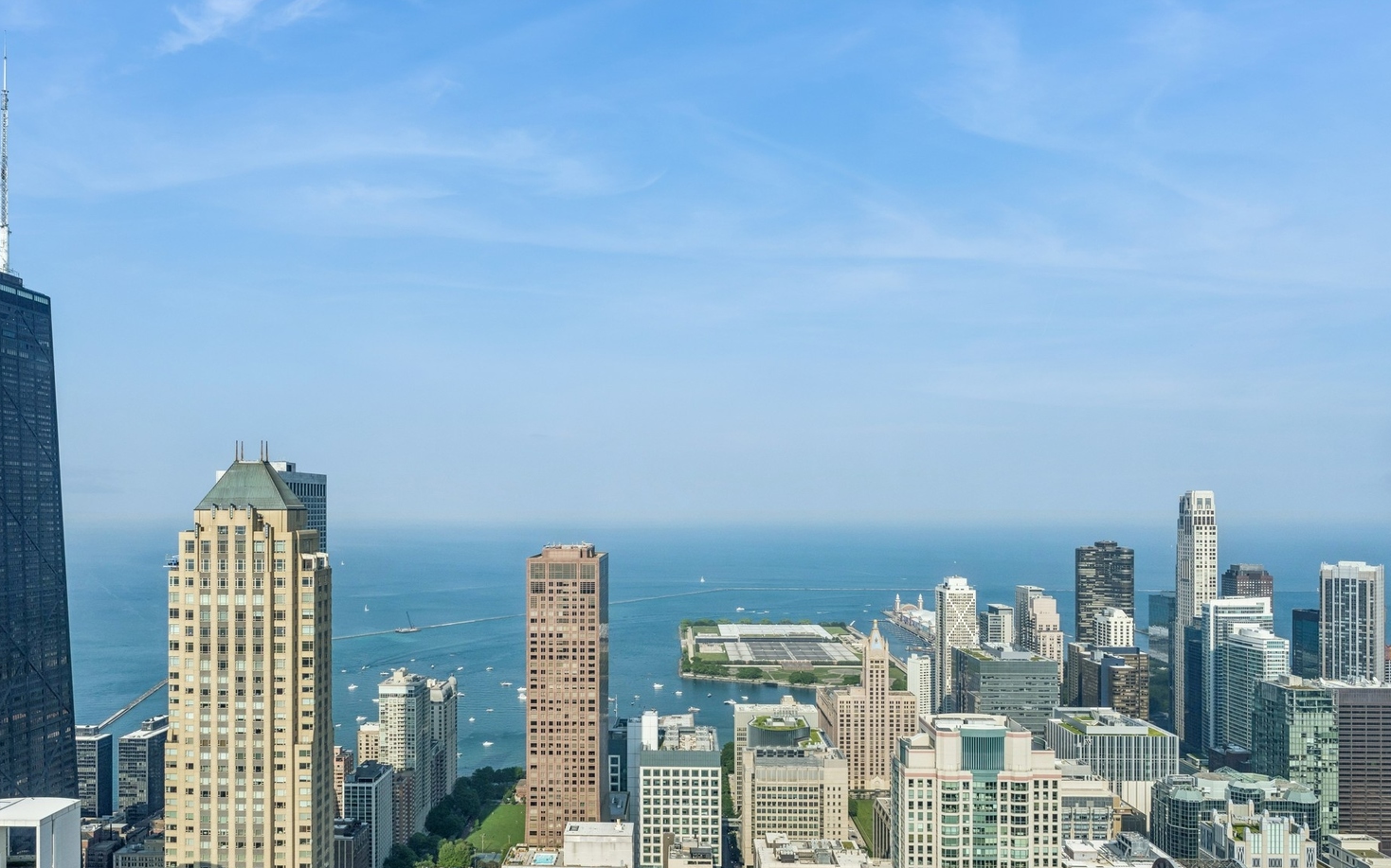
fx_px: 1023
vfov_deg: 45.8
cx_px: 637
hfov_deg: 68.3
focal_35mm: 27
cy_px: 509
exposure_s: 1/640
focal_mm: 16
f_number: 8
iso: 320
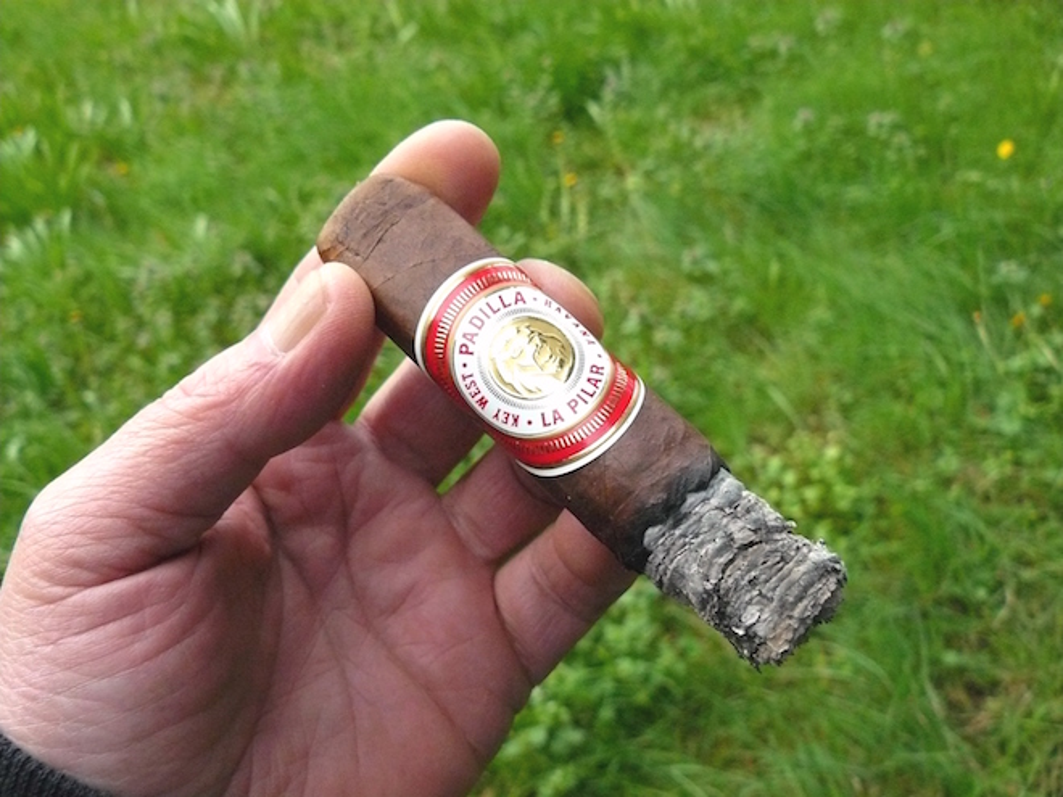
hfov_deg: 51.4
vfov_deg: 39.7
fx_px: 1106
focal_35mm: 36
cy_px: 398
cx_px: 532
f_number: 3.2
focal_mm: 6
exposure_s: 1/500
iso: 400
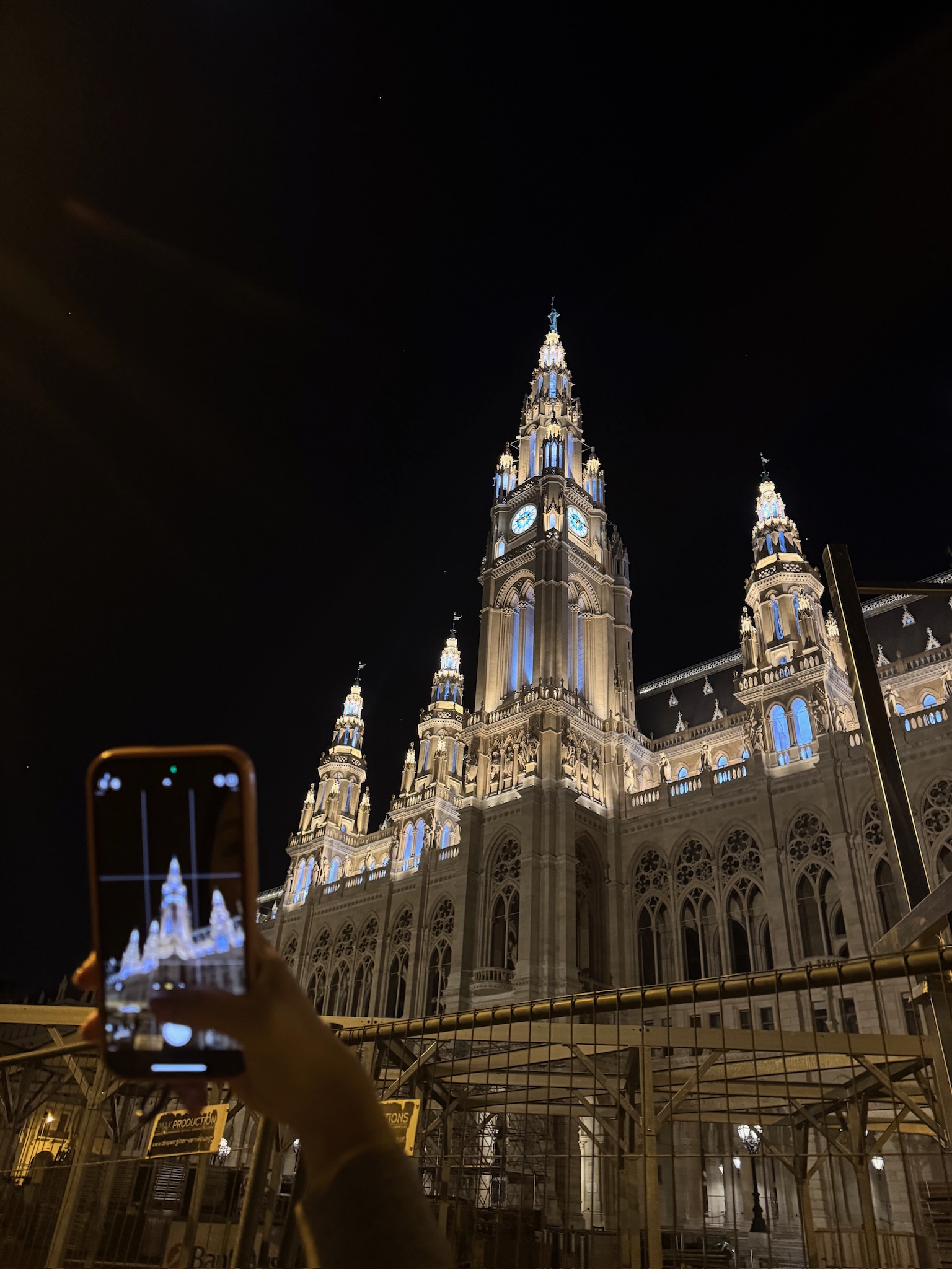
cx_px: 476
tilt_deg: +34.5
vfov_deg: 71.6
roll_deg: -5.6
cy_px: 634
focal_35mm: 24
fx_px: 880
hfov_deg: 56.8
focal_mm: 6.76
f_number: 1.78
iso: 800
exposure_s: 1/25
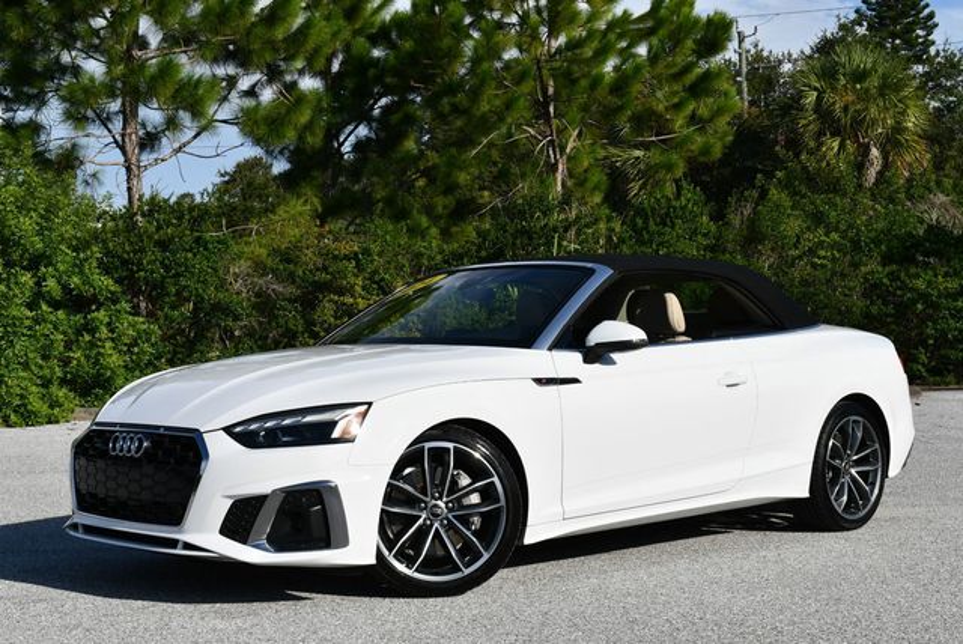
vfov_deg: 24.2
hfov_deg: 35.6
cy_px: 322
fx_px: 1499
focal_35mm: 56
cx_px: 482
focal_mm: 28
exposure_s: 1/320
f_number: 9
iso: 100
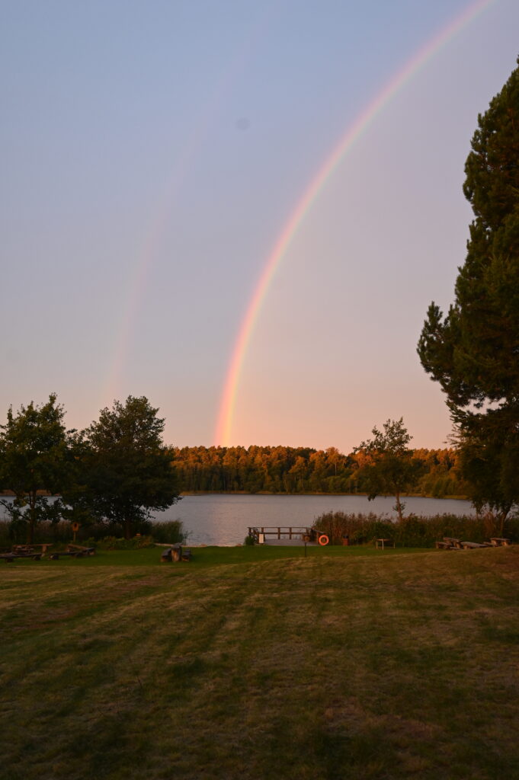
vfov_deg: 62.0
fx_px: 650
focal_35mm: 30
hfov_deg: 43.5
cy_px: 390
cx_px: 260
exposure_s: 1/125
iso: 500
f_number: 4
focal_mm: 30
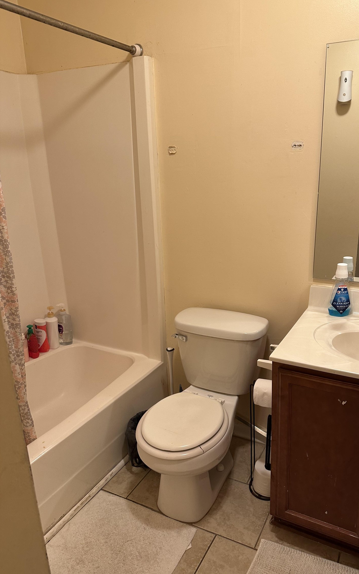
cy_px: 290
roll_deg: +0.2
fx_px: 407
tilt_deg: -17.0
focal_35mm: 26
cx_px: 219
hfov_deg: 47.3
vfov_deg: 70.4
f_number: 1.78
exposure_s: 1/60
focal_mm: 6.86
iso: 125
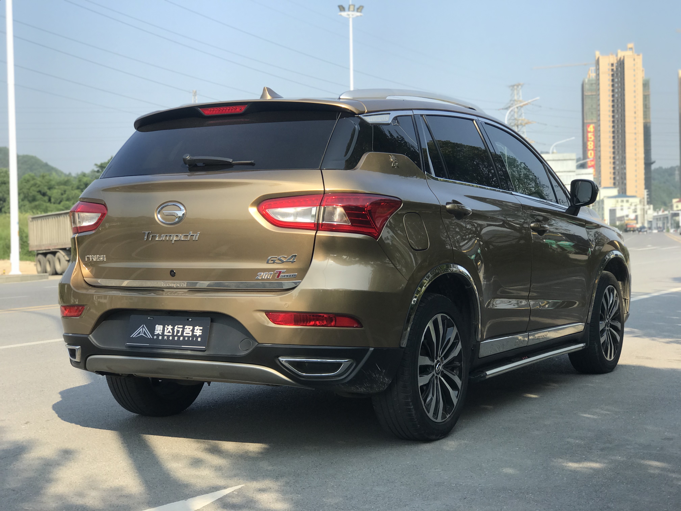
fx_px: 1121
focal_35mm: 57
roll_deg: +1.5
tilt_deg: -1.4
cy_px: 256
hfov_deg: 33.8
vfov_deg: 25.7
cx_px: 340
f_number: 2.8
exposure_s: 1/418
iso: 20
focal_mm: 6.6
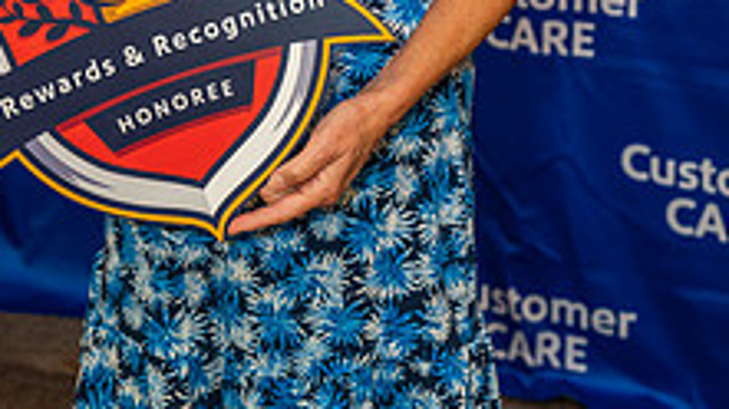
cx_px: 264
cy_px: -274
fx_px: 1893
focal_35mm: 98
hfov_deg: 21.7
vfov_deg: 11.6
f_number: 4
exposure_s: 1/160
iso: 1250
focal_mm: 46
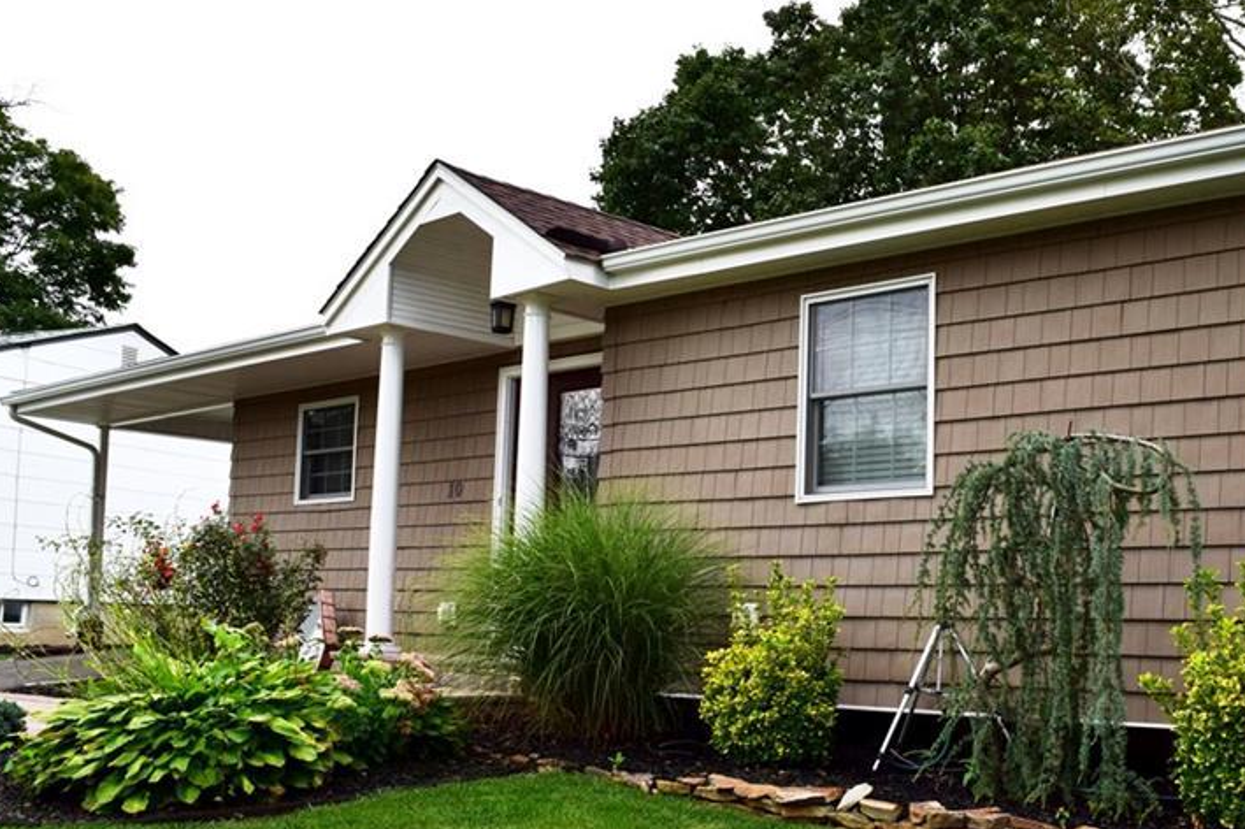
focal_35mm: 39
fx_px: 1348
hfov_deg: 48.3
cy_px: 529
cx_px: 874
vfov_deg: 34.0
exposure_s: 1/320
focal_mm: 18
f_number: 10
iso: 400
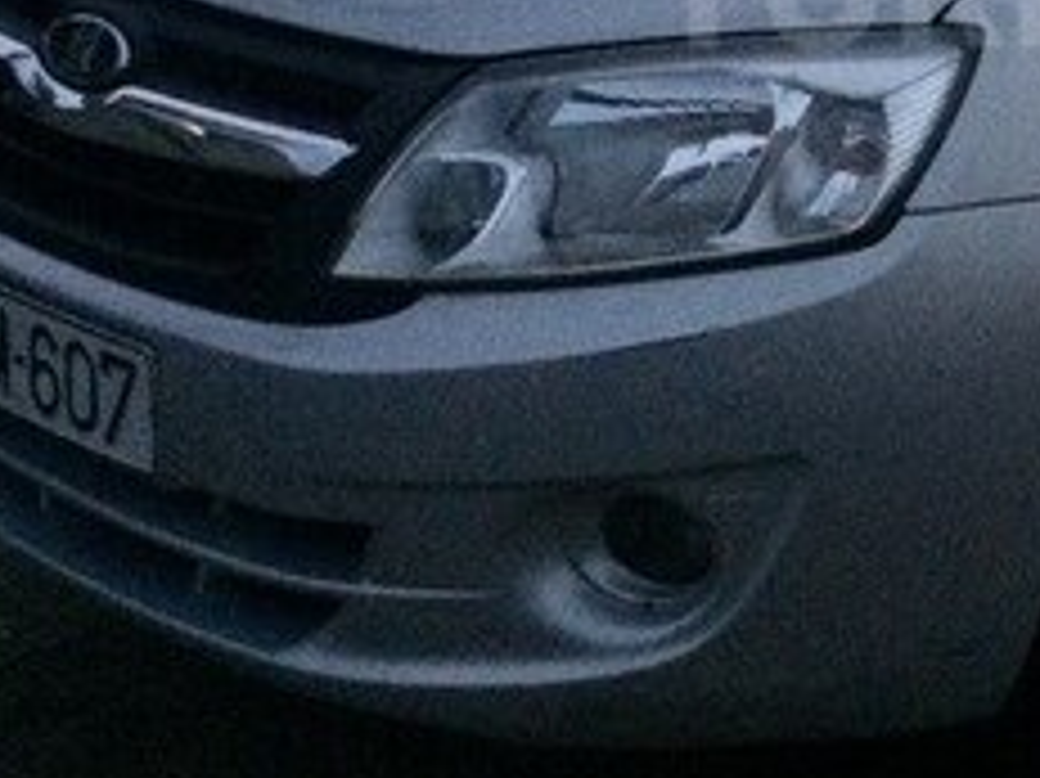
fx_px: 2492
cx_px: 1112
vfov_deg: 17.3
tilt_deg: -13.7
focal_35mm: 83
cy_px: -20
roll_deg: -0.8
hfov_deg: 22.4
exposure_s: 1/17
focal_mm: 4.15
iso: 500
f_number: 2.2
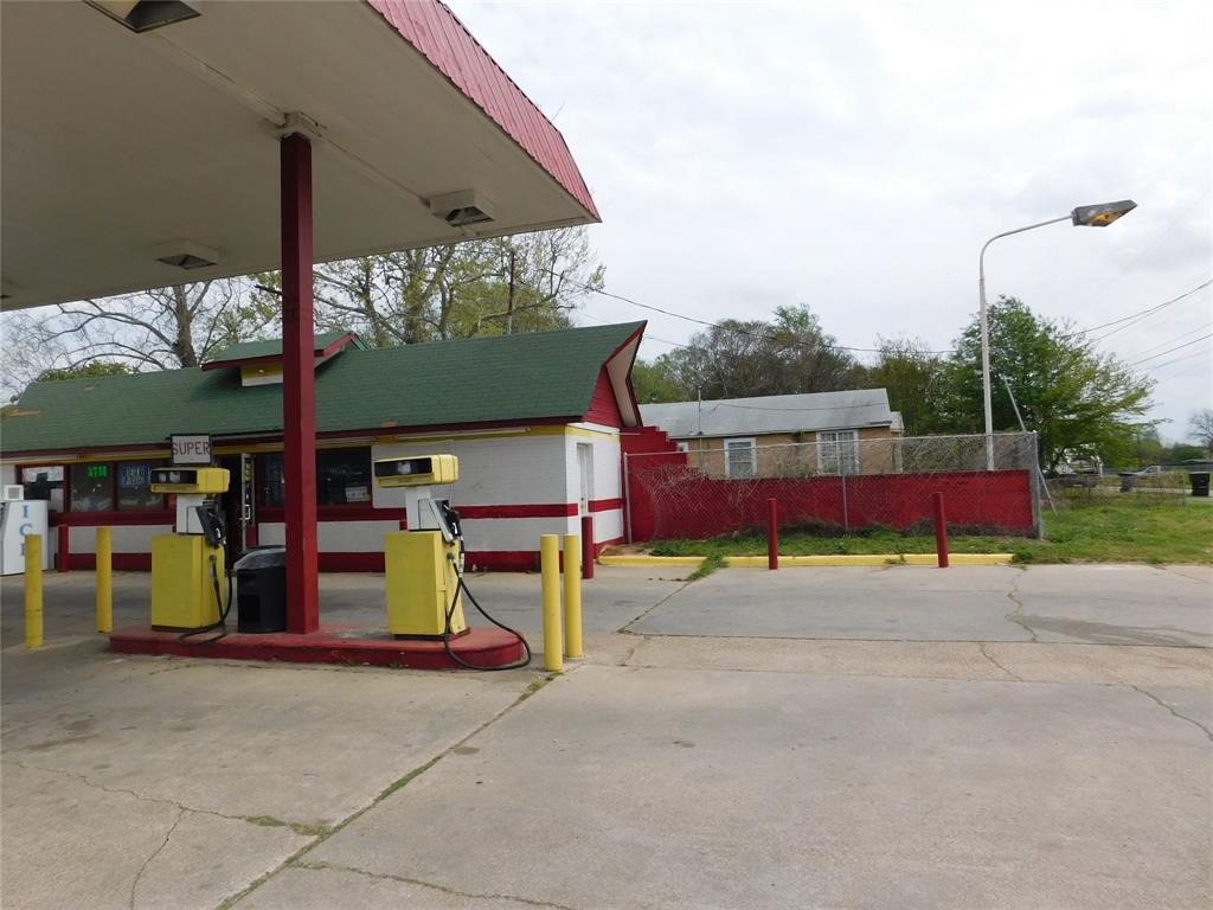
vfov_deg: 58.9
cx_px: 606
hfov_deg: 73.9
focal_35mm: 23
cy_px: 455
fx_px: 806
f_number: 6
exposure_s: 1/640
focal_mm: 4
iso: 125
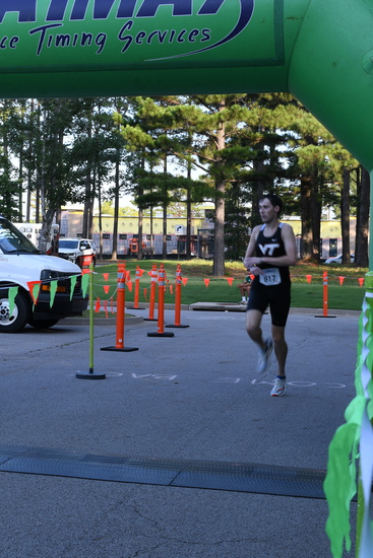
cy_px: 279
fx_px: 994
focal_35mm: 64
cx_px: 186
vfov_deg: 31.4
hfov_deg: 21.3
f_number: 11
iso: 250
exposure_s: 1/60
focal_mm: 32
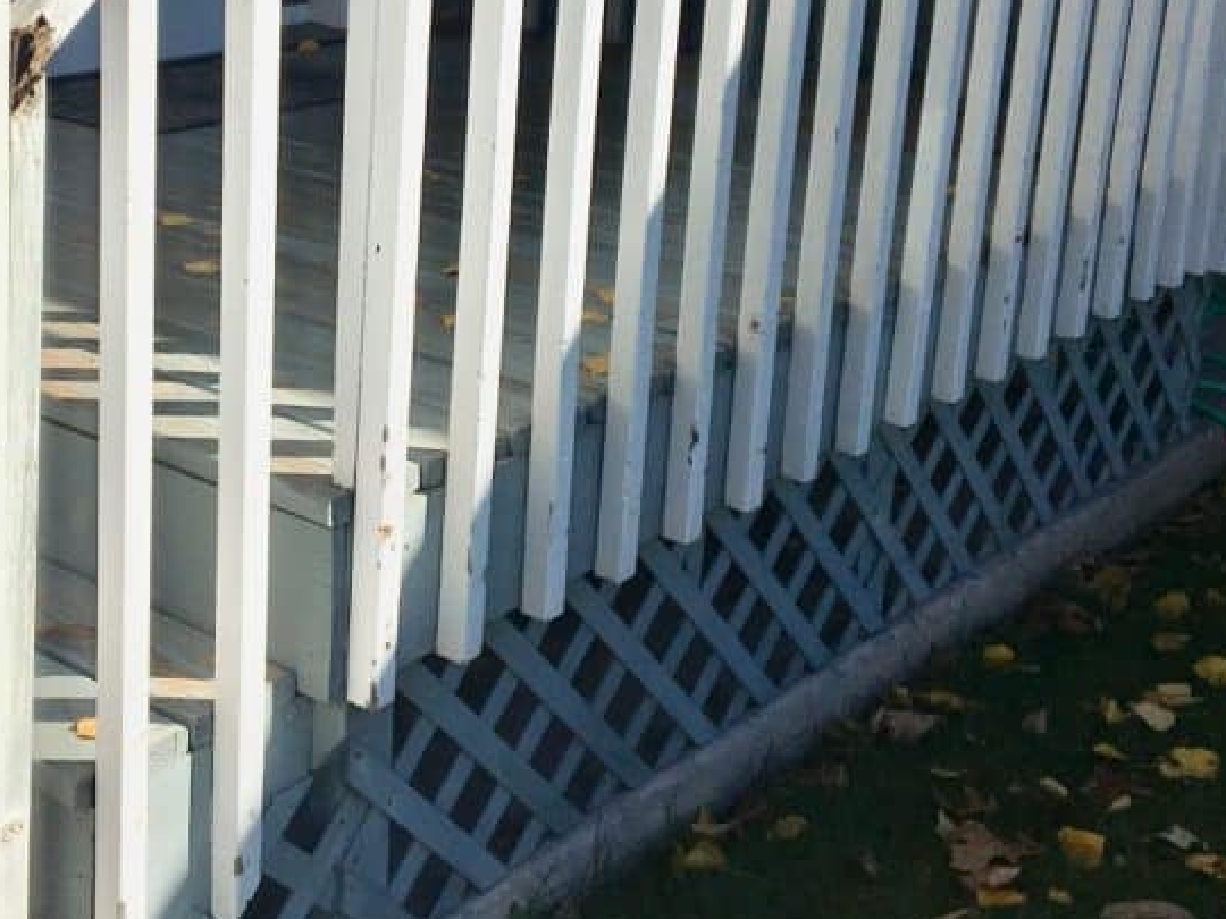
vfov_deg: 26.0
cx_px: 313
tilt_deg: -14.2
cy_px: 170
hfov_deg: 34.2
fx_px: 1948
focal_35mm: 55
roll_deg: -0.6
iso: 25
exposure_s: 1/2747
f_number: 2.2
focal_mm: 4.15
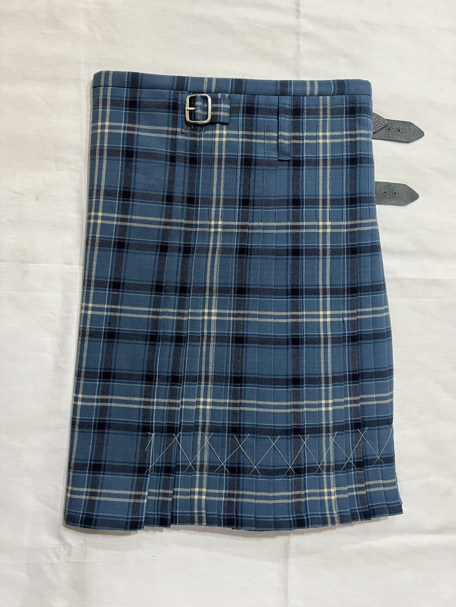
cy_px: 304
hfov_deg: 53.1
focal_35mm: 26
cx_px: 228
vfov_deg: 67.3
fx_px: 457
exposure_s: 1/50
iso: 125
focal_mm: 5.7
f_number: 1.5
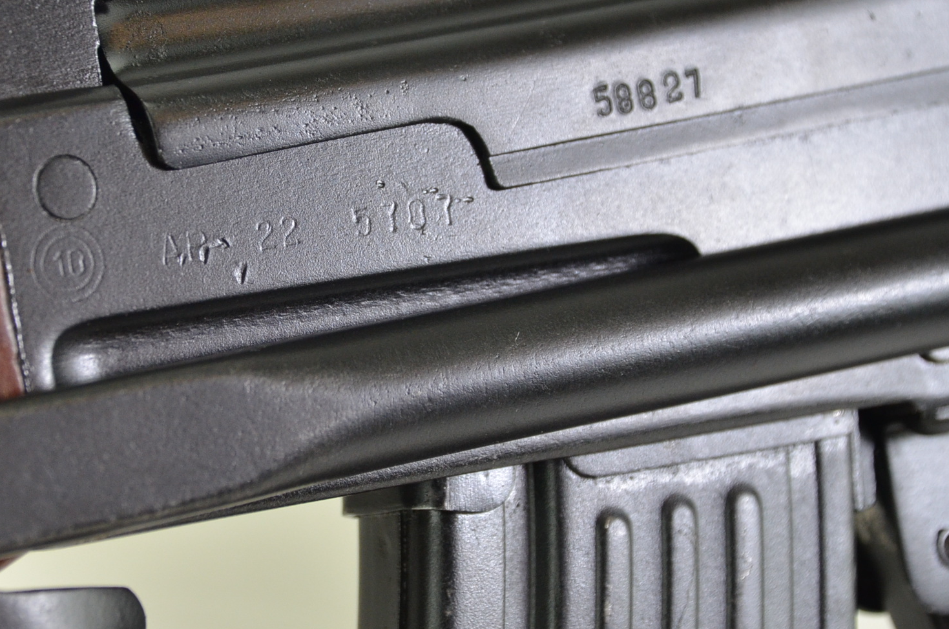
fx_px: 4104
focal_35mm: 156
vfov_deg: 8.8
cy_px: 233
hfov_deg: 13.2
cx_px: 293
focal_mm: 62
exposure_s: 1/160
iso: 800
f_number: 5
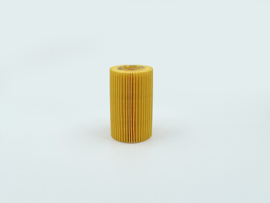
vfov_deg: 53.1
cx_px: 135
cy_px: 102
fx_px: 203
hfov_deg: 67.3
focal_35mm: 26
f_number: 1.6
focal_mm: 4.2
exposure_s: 1/1350
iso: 32
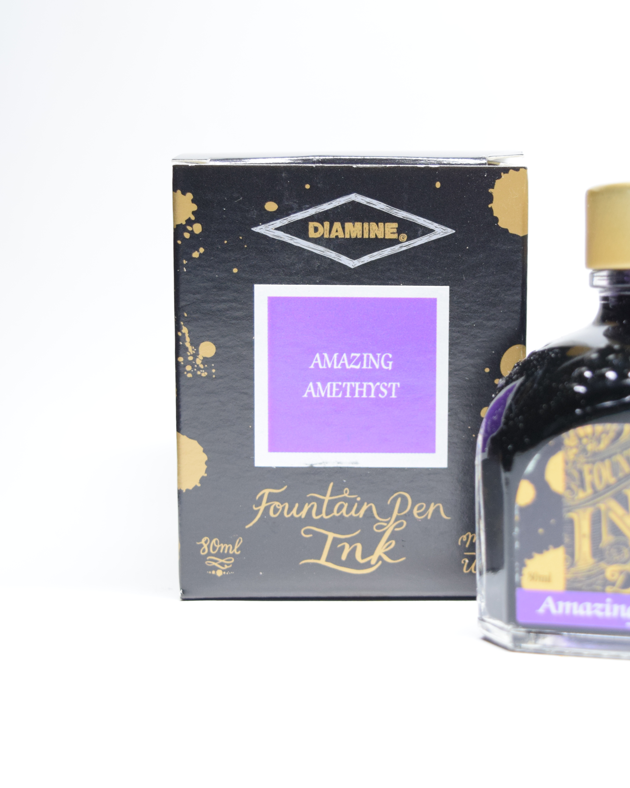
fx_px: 1585
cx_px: 452
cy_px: 395
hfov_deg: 22.3
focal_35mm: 68
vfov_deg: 27.9
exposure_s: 1/60
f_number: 4.5
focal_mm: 32
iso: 800
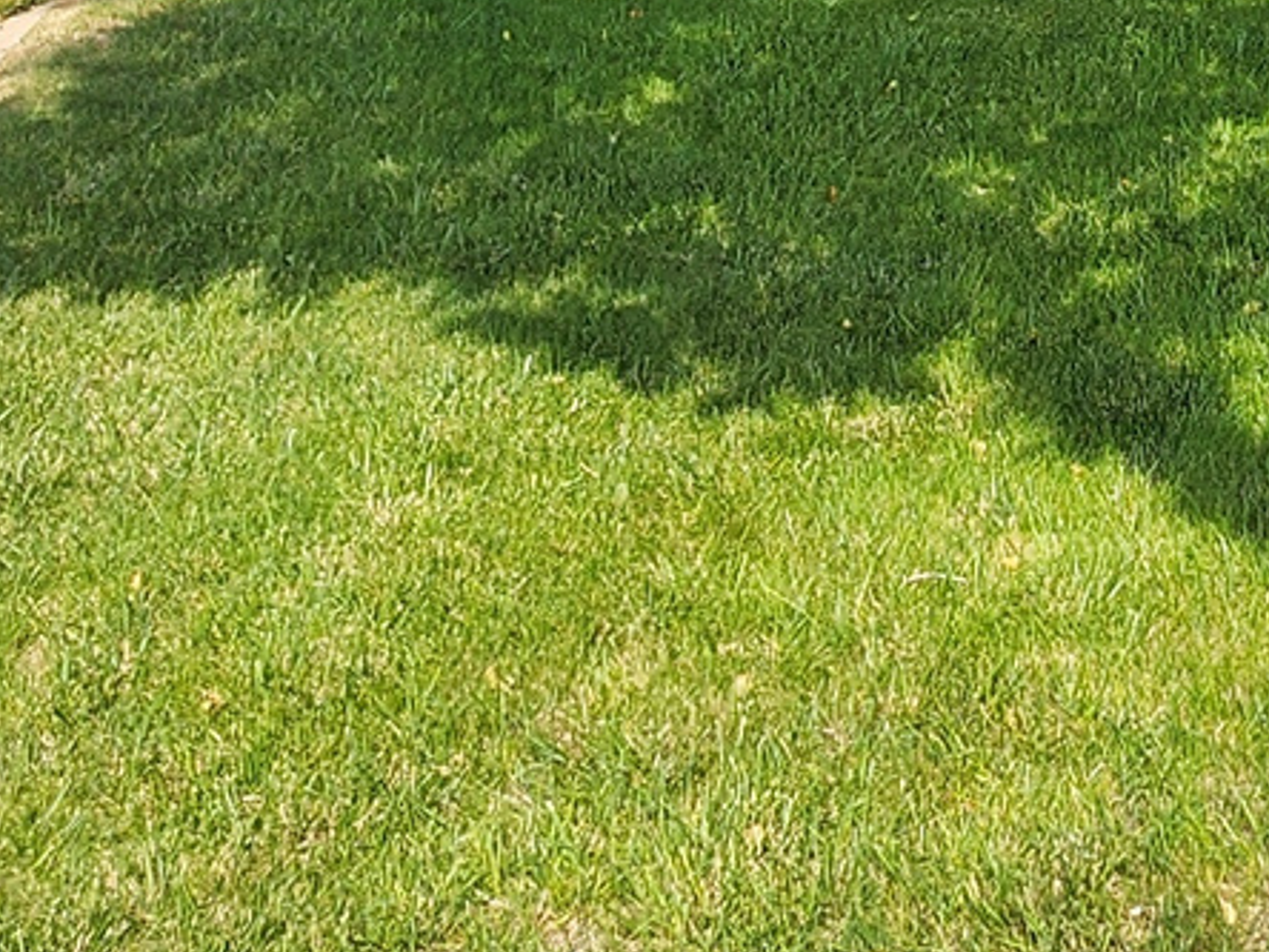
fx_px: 2200
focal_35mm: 60
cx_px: 1129
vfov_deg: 20.5
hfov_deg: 30.8
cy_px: -523
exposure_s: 1/937
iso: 50
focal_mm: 2.2
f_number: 2.2
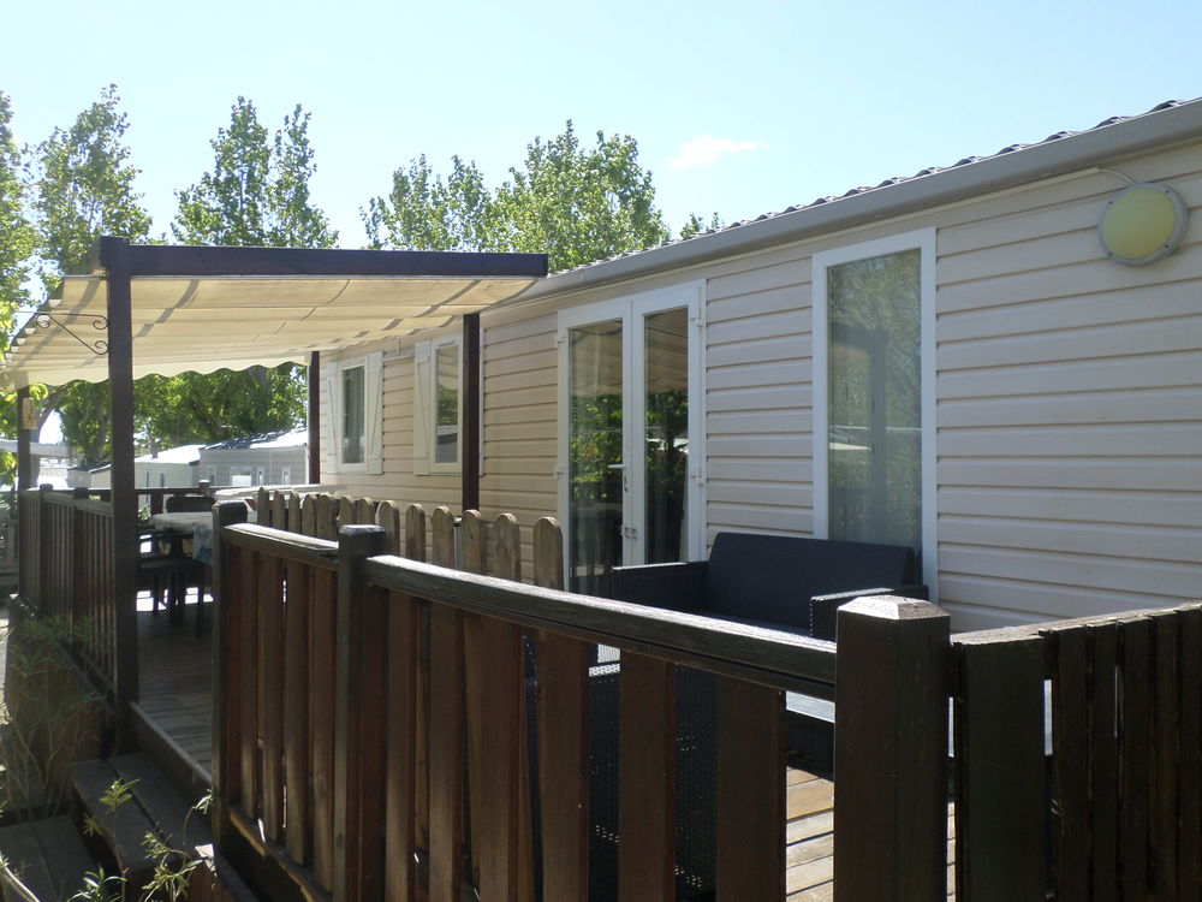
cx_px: 601
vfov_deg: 51.4
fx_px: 938
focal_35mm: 27
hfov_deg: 65.3
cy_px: 451
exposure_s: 1/500
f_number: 2.6
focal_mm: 4.9
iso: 80
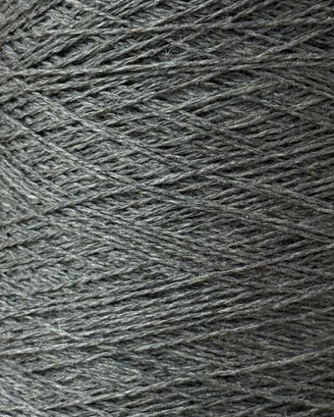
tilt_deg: -5.3
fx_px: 1396
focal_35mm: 113
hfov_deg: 13.6
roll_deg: +0.0
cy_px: 165
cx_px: 208
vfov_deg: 17.0
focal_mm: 6.76
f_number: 1.78
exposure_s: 1/94
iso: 160
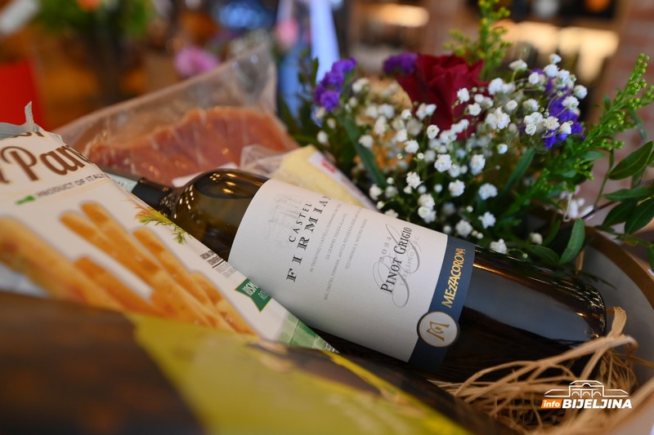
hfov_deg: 61.9
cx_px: 327
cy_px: 218
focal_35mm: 30
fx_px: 545
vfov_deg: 43.6
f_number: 2.8
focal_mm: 30
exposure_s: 1/160
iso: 1000
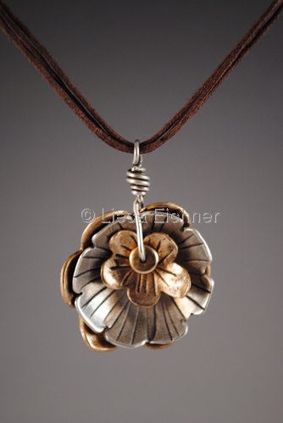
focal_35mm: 82
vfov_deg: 24.6
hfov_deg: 16.6
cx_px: 142
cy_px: 212
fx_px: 971
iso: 250
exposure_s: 1/30
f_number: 5.6
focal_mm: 55
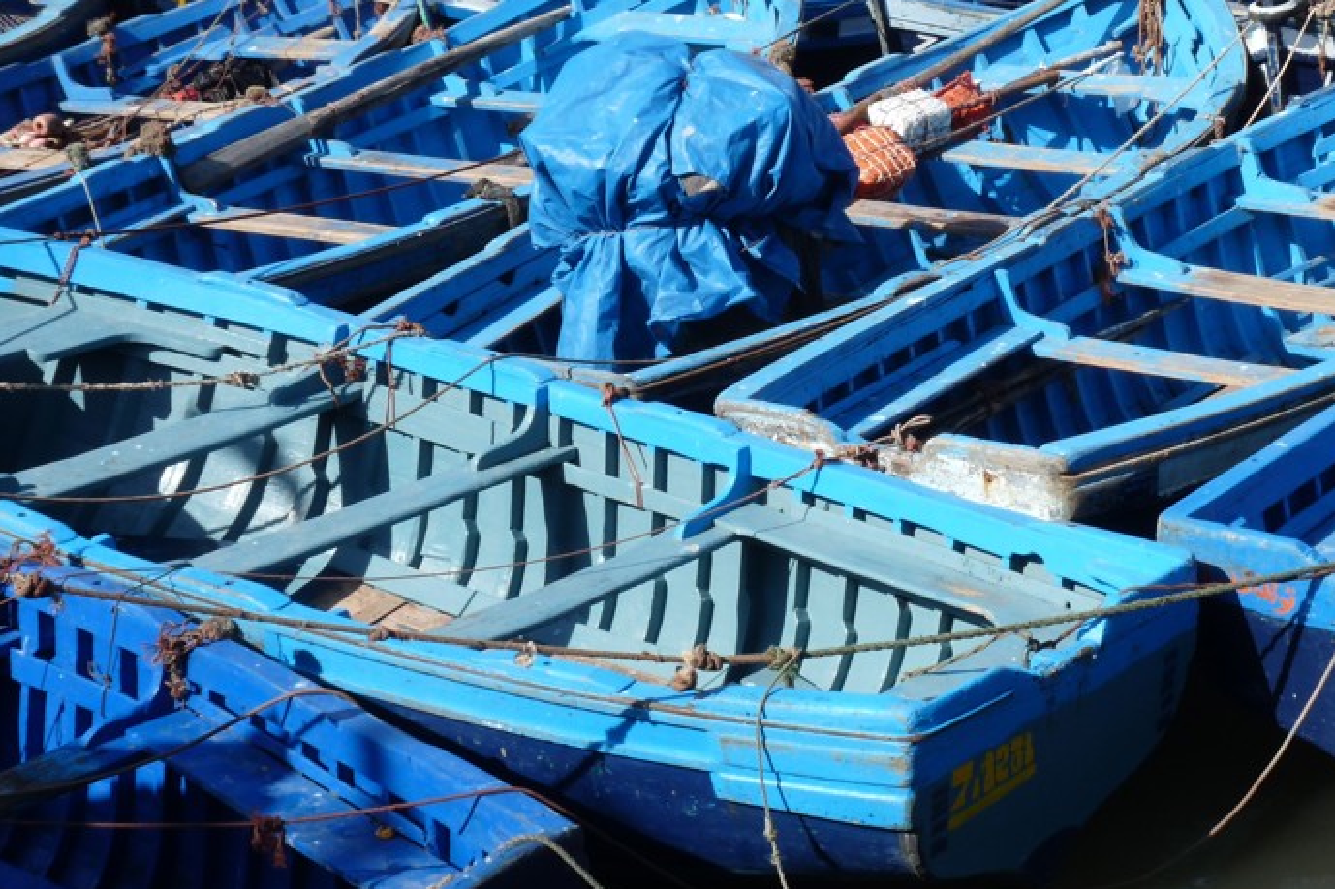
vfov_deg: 16.1
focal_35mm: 85
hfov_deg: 23.7
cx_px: 984
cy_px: 372
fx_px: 3151
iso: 100
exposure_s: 1/400
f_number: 5.6
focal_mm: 9.8
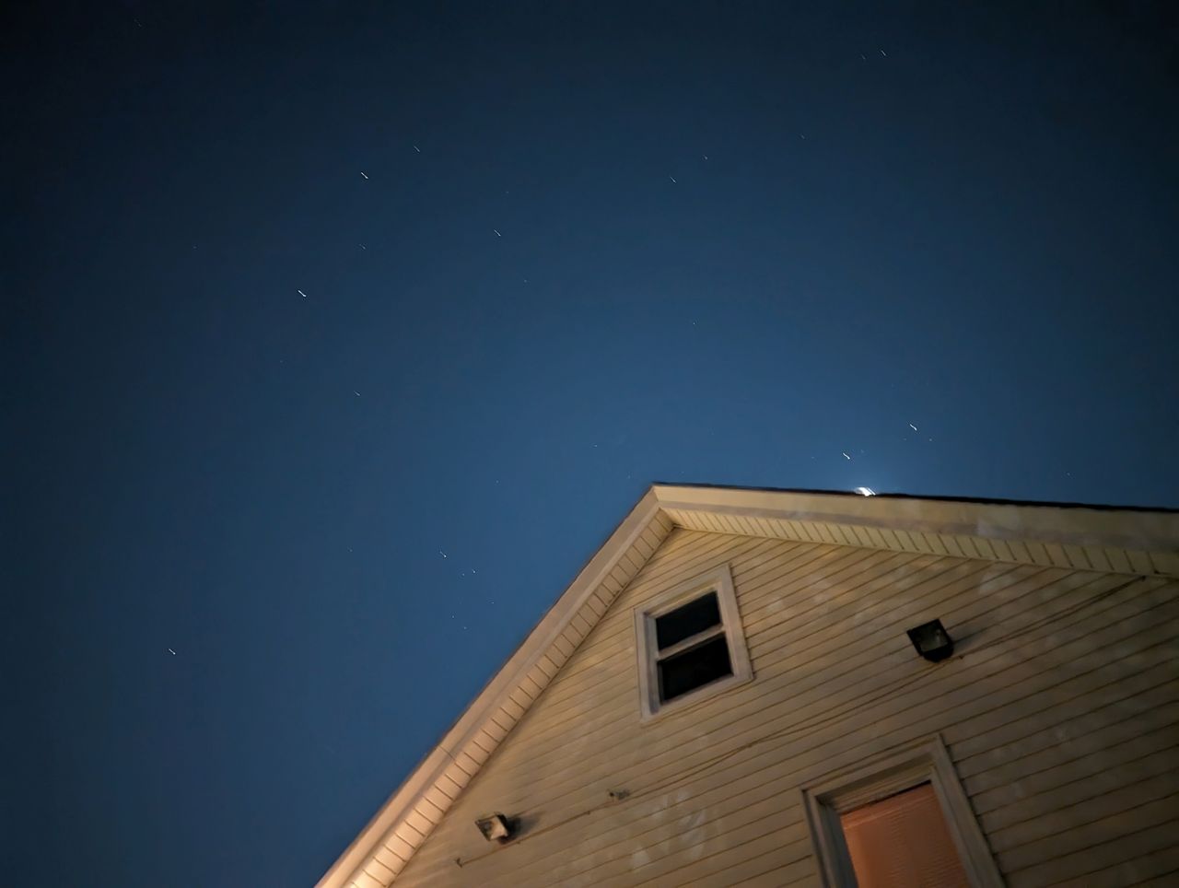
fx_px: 819
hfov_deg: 71.5
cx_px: 590
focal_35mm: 24
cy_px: 444
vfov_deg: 56.9
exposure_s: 1/2.48
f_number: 1.68
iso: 9673
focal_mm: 6.9
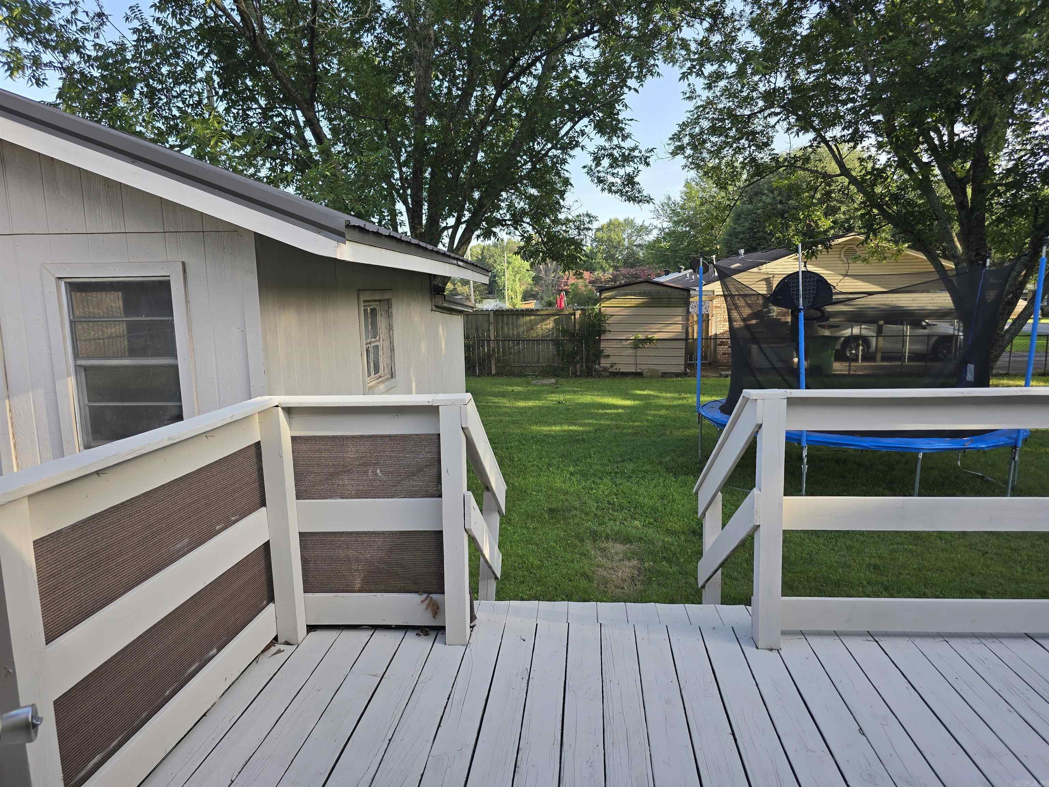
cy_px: 394
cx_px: 524
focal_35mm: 23
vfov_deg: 58.9
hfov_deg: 73.9
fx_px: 697
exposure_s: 1/180
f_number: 1.7
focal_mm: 6.3
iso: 16
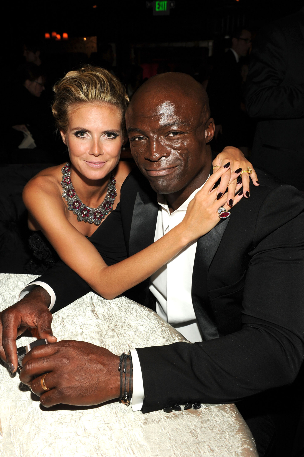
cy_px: 228
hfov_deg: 44.9
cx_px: 152
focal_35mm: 29
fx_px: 368
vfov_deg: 63.7
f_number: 7.1
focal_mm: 29
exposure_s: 1/50
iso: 500
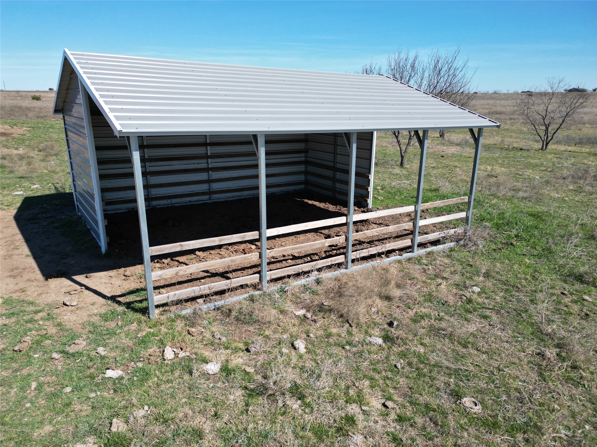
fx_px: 414
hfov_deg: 71.6
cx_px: 298
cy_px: 224
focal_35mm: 24
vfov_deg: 56.8
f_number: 1.7
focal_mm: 6.72
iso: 120
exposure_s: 1/2500
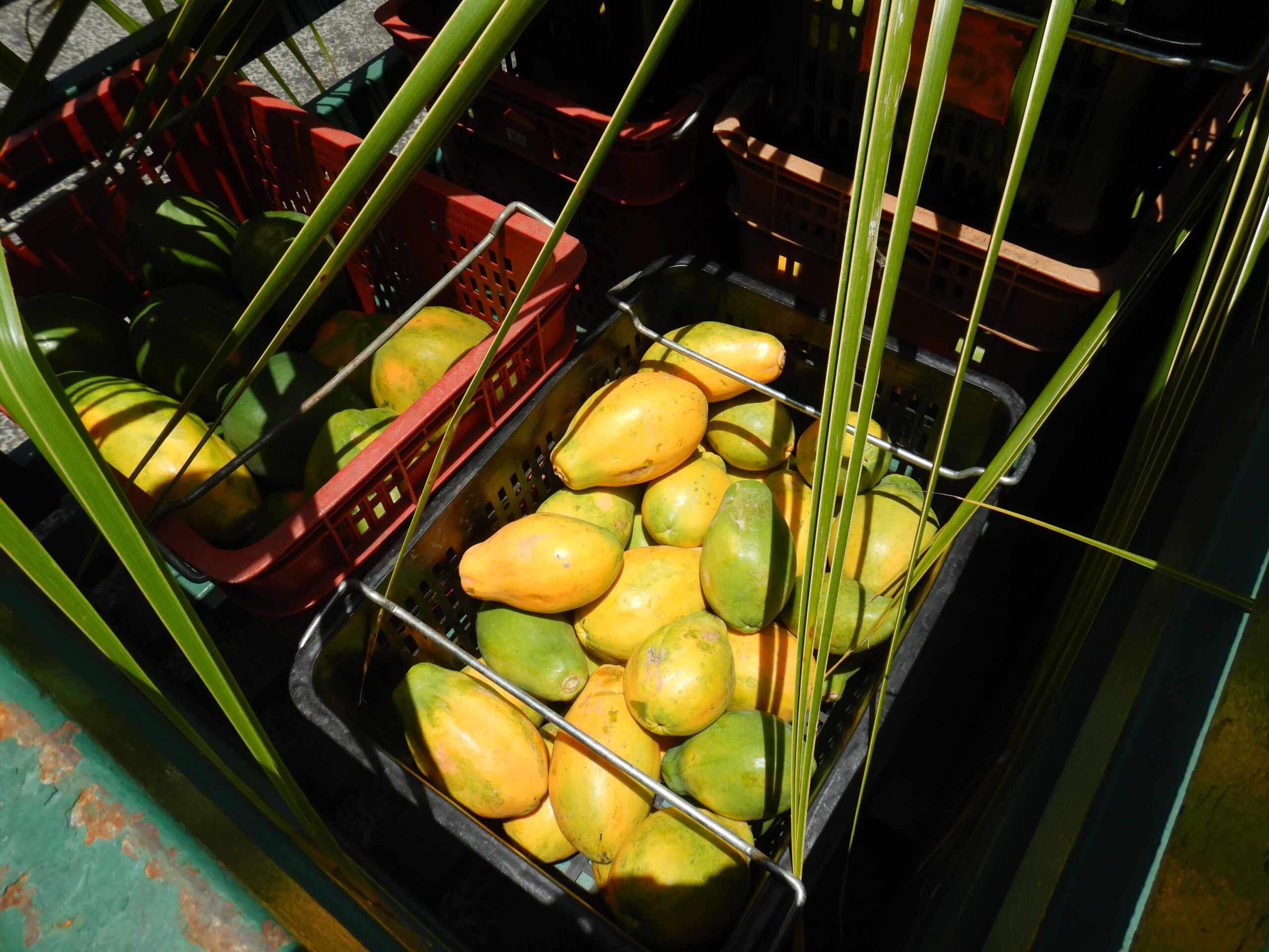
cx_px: 634
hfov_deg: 71.6
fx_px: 880
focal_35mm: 24
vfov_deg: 56.8
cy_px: 476
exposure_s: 1/1250
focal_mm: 4.3
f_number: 4.1
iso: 125
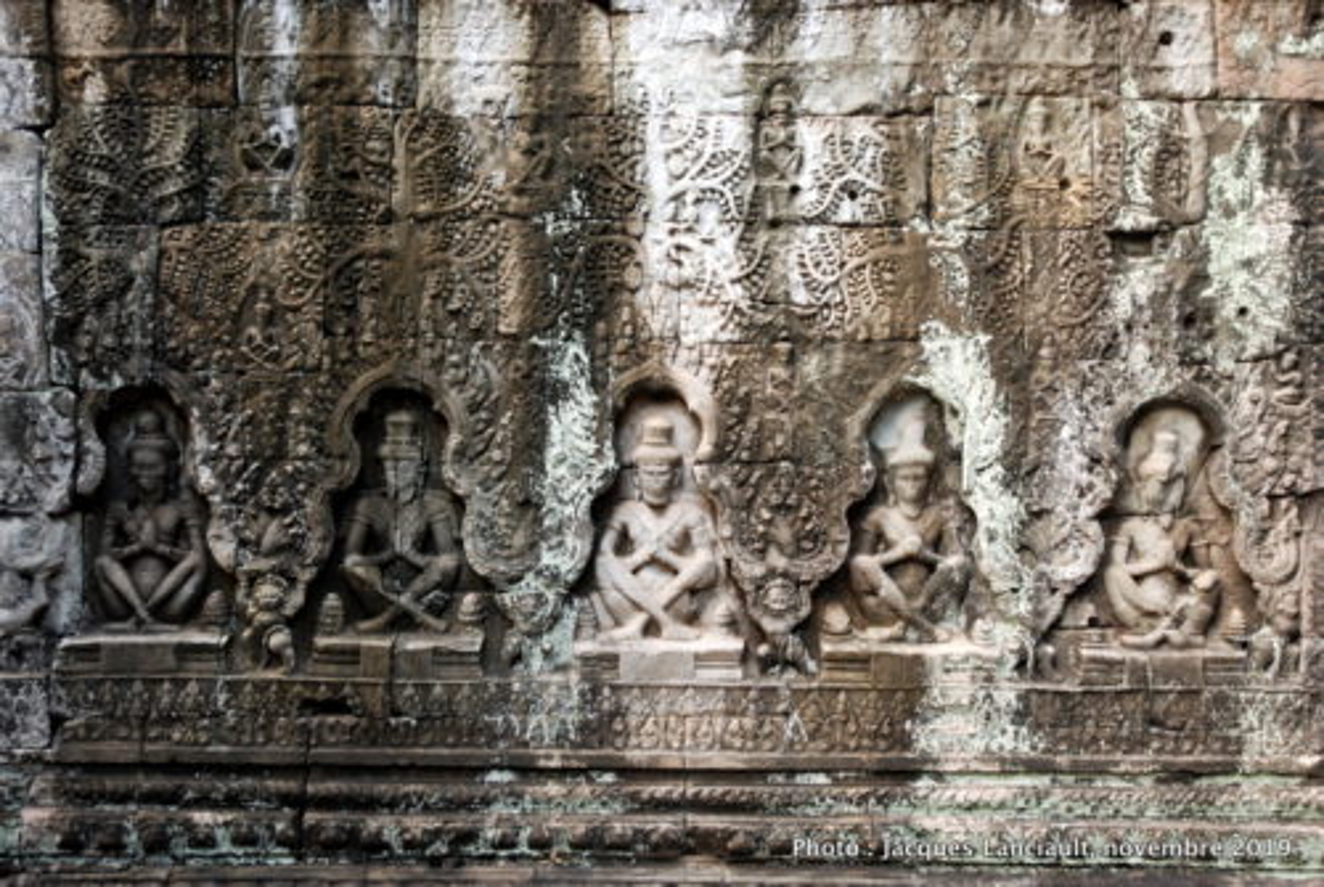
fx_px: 1713
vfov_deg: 29.0
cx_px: 662
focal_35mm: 46
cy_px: 444
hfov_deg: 42.3
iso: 800
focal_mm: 31
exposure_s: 1/60
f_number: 4
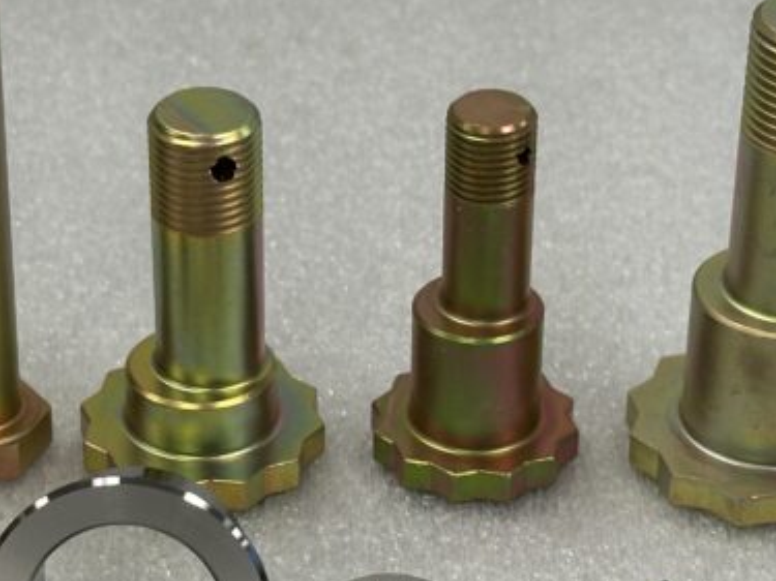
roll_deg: +0.5
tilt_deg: -35.3
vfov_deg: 11.3
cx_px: 381
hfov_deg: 15.1
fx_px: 2936
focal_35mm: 131
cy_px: 397
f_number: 1.78
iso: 64
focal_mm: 6.86
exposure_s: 1/90
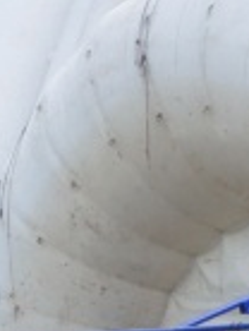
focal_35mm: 588
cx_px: -156
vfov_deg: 3.4
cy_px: 353
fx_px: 5618
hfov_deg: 2.5
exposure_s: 1/160
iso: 200
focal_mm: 55
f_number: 11
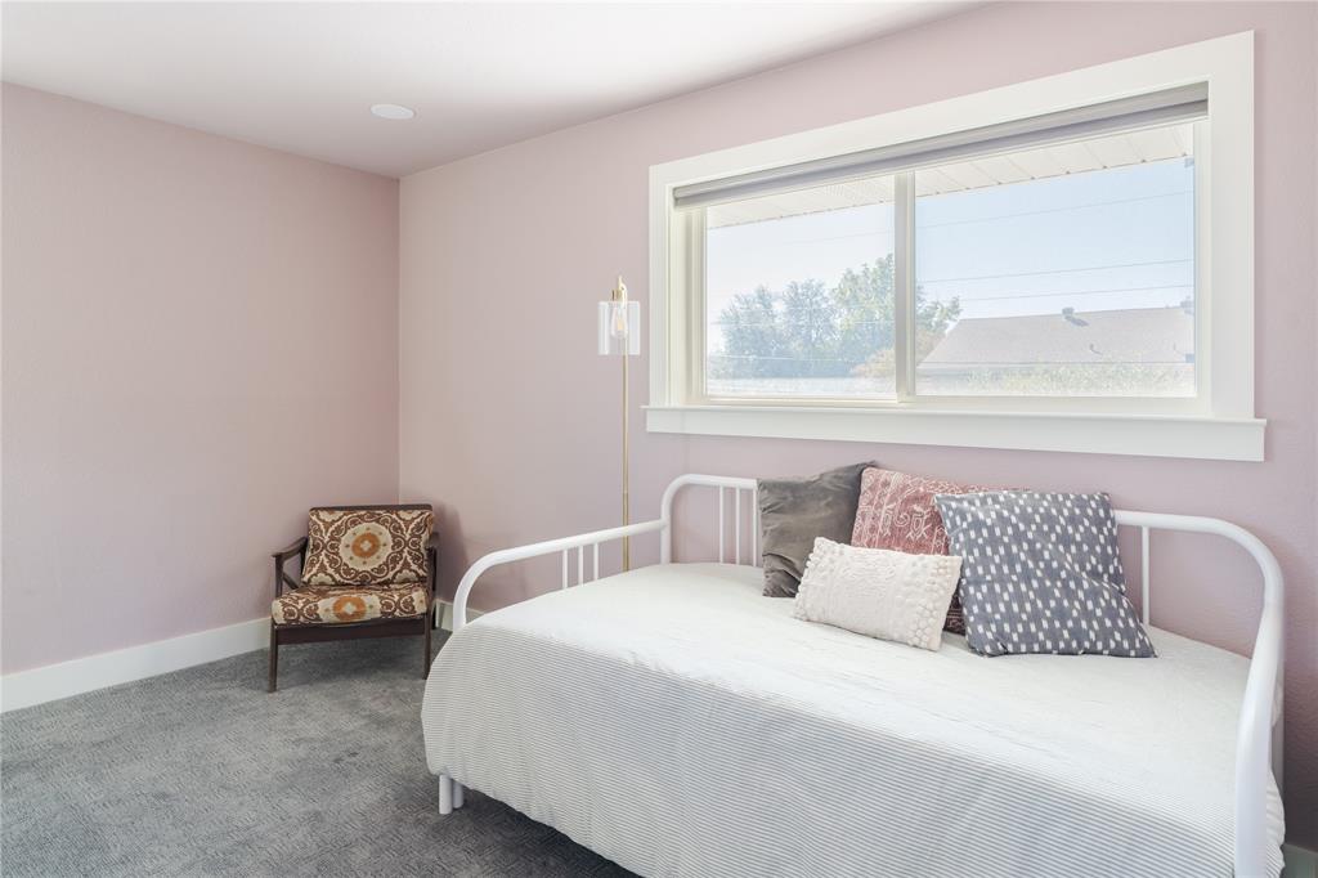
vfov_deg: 61.9
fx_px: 732
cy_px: 439
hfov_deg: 84.0
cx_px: 659
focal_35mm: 20
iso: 400
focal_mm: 20
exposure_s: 1/160
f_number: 7.1
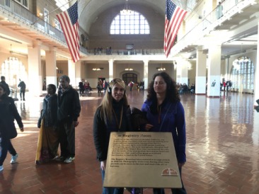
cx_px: 130
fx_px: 217
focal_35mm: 29
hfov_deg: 61.7
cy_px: 97
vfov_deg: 48.2
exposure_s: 1/30
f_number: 2.2
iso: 50
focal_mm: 4.15
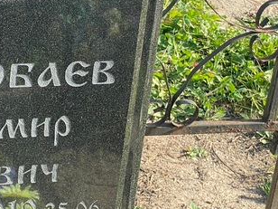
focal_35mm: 135
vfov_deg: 11.0
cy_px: 92
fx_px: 1084
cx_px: -11
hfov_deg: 14.3
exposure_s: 1/457
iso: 20
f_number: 2
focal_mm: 6
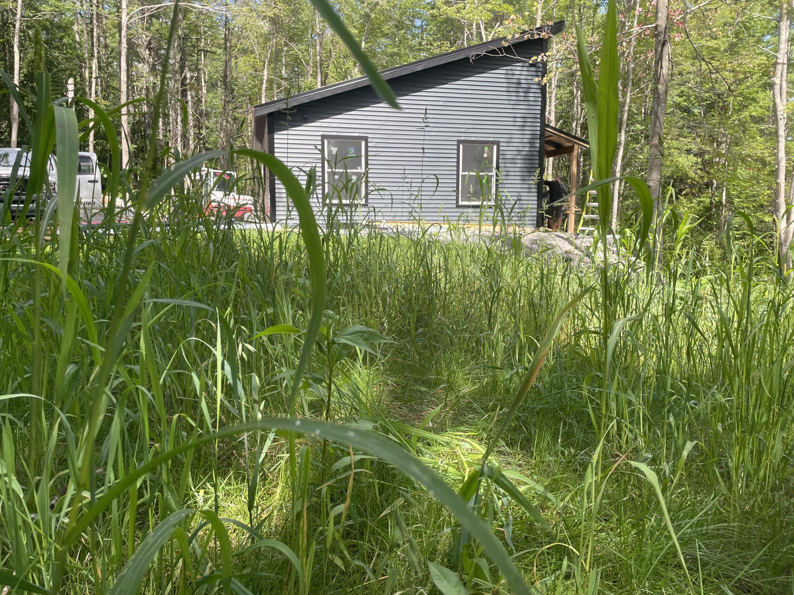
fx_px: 596
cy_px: 298
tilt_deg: -5.5
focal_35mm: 26
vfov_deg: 53.1
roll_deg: -0.3
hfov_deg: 67.3
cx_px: 397
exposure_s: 1/575
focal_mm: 4.2
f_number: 1.6
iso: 32
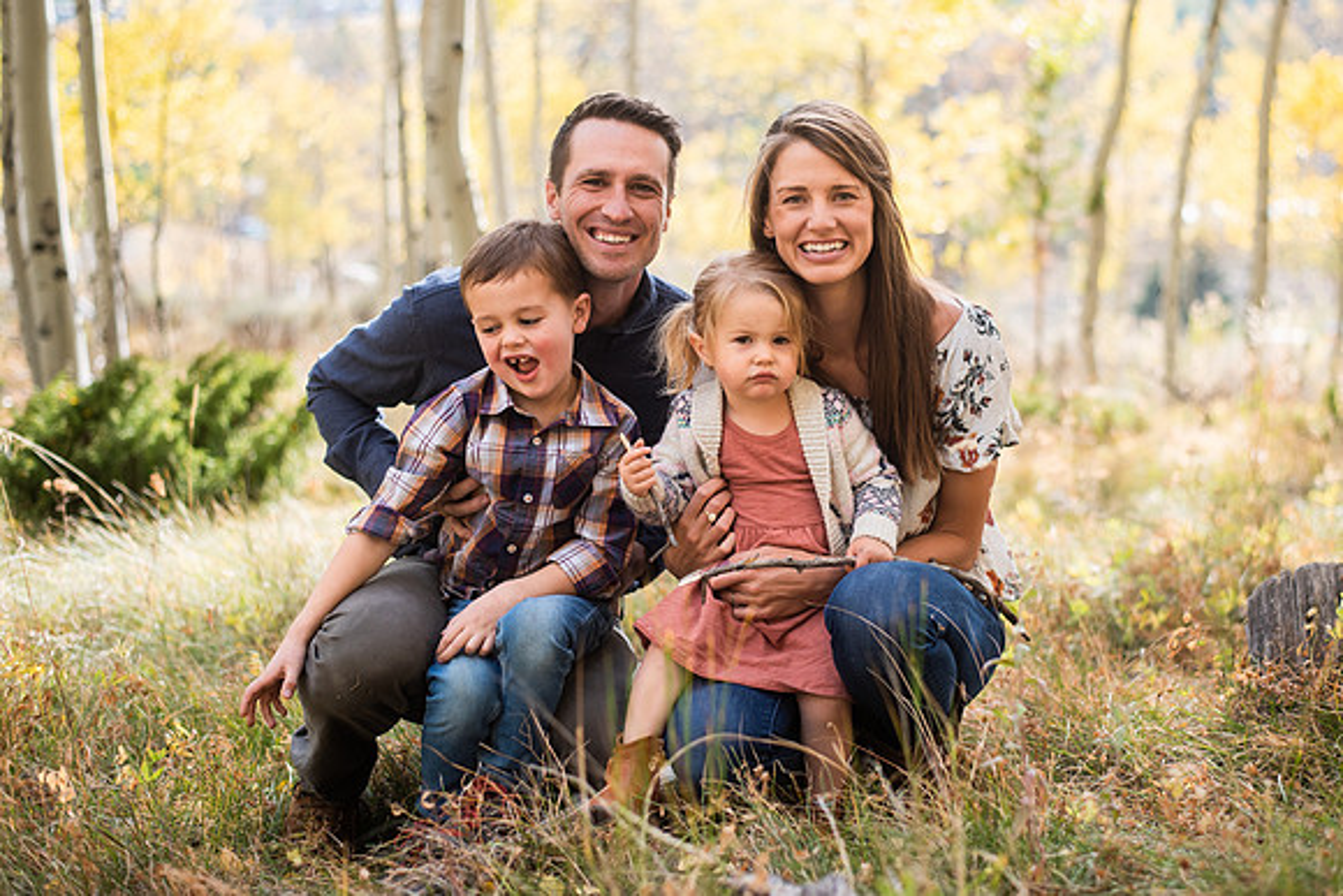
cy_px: 385
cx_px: 766
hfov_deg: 35.0
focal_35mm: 57
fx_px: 2128
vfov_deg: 23.8
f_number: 2.2
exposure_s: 1/1000
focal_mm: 50
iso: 200
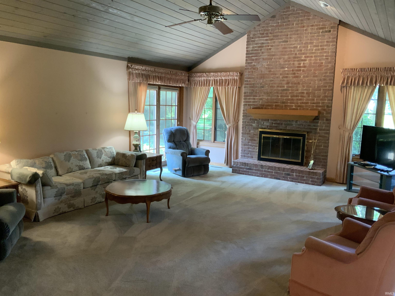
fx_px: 331
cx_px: 198
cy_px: 148
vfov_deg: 48.2
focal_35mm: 29
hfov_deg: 61.7
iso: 250
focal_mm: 3
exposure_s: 1/60
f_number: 1.8
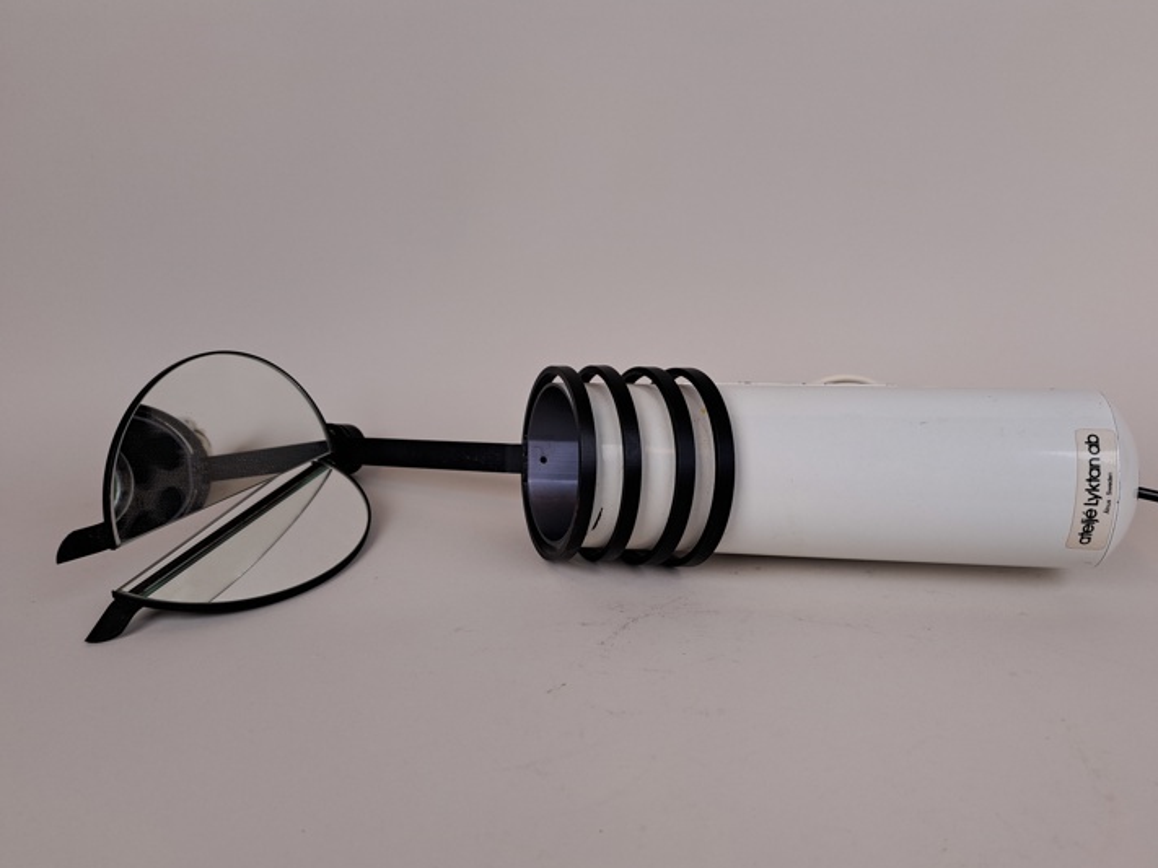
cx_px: 612
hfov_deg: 65.3
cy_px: 467
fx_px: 903
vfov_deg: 51.3
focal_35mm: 27
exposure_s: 1/100
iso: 50
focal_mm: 5.23
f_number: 1.8
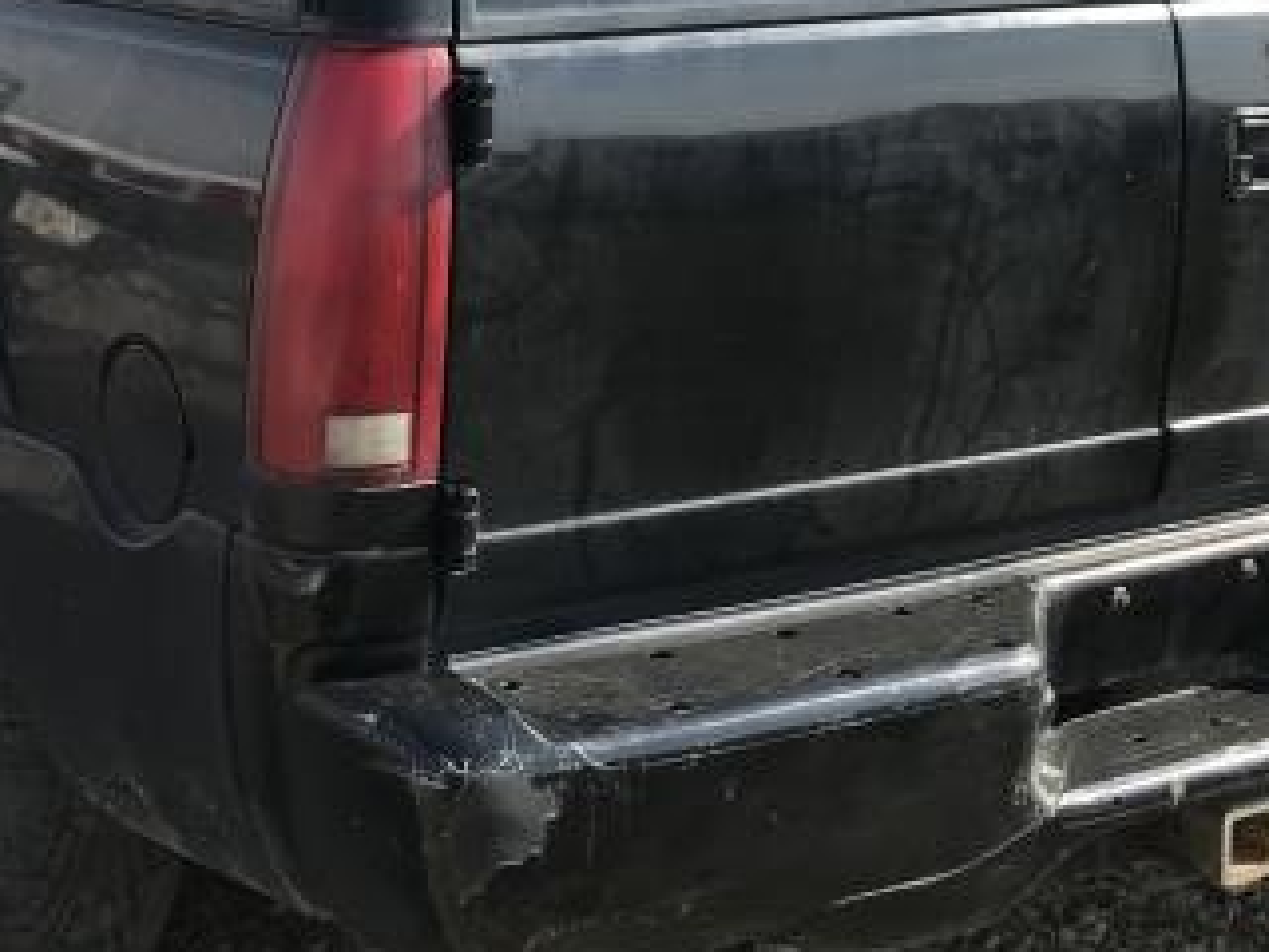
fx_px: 2566
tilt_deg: -9.1
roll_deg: +0.7
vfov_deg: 20.9
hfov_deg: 27.5
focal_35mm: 70
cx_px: 365
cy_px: 282
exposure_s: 1/1681
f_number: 1.8
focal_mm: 3.99
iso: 20
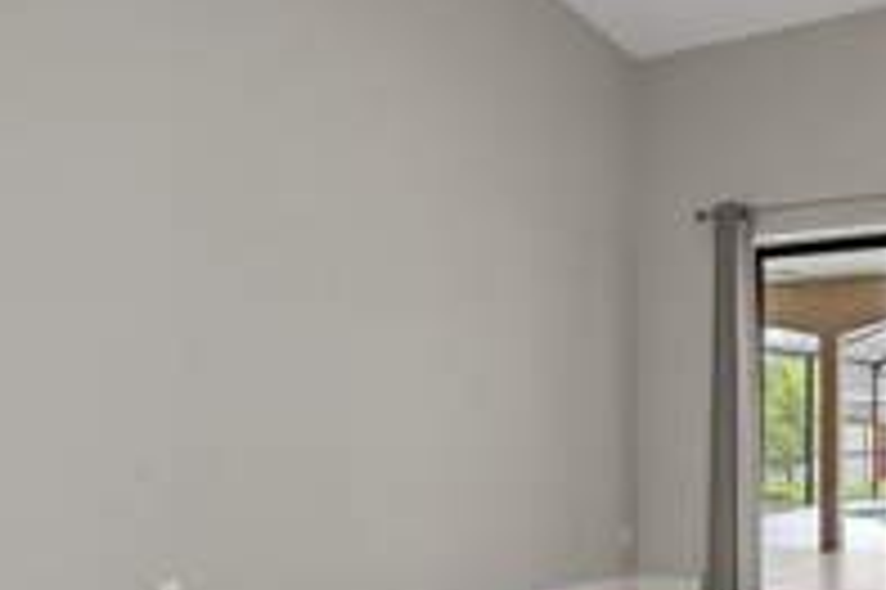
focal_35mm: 39
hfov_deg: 43.6
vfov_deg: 33.1
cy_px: 480
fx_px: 959
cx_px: 855
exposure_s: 1/2.5
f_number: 9
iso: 1000
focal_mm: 16
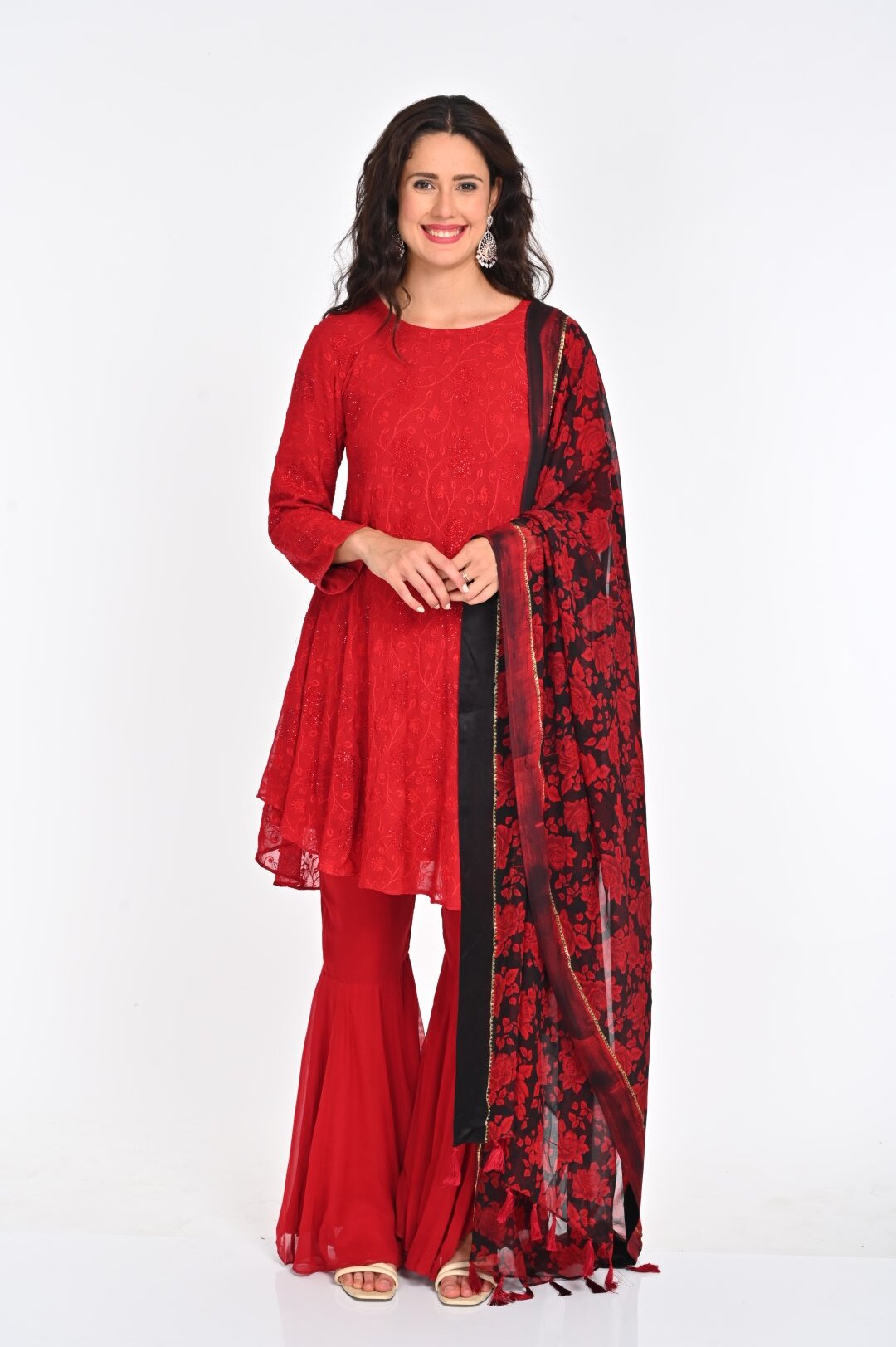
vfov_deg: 32.4
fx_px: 2317
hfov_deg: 21.9
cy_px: 674
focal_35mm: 62
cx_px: 448
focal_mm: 62
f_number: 8
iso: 320
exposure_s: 1/160
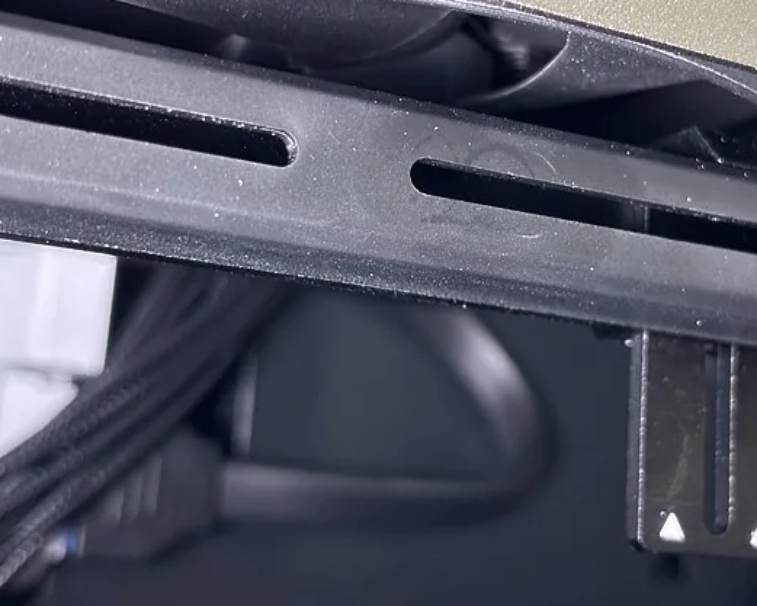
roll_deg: -3.2
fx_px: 1703
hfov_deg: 24.9
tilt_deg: +13.9
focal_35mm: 76
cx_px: 511
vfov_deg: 20.1
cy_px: 188
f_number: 1.6
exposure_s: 1/30
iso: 250
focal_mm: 5.96
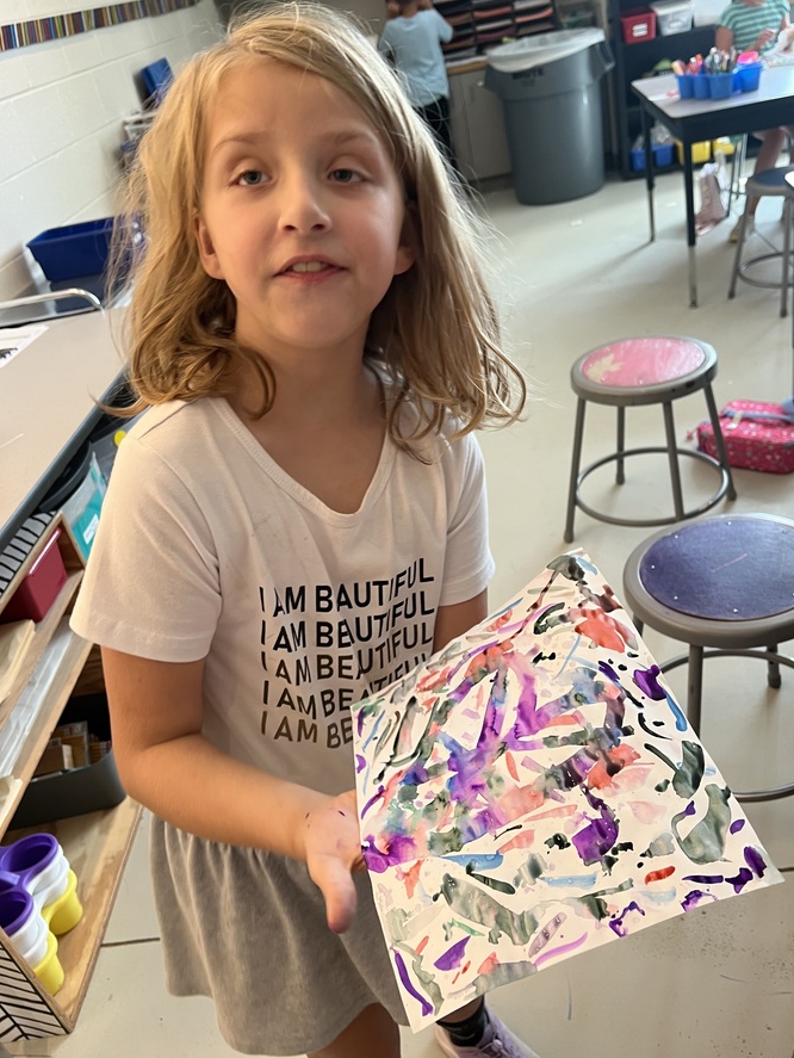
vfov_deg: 59.9
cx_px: 446
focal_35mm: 30
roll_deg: +11.6
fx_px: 917
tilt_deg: -32.2
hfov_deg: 46.7
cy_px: 565
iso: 100
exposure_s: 1/60
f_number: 1.5
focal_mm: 5.7
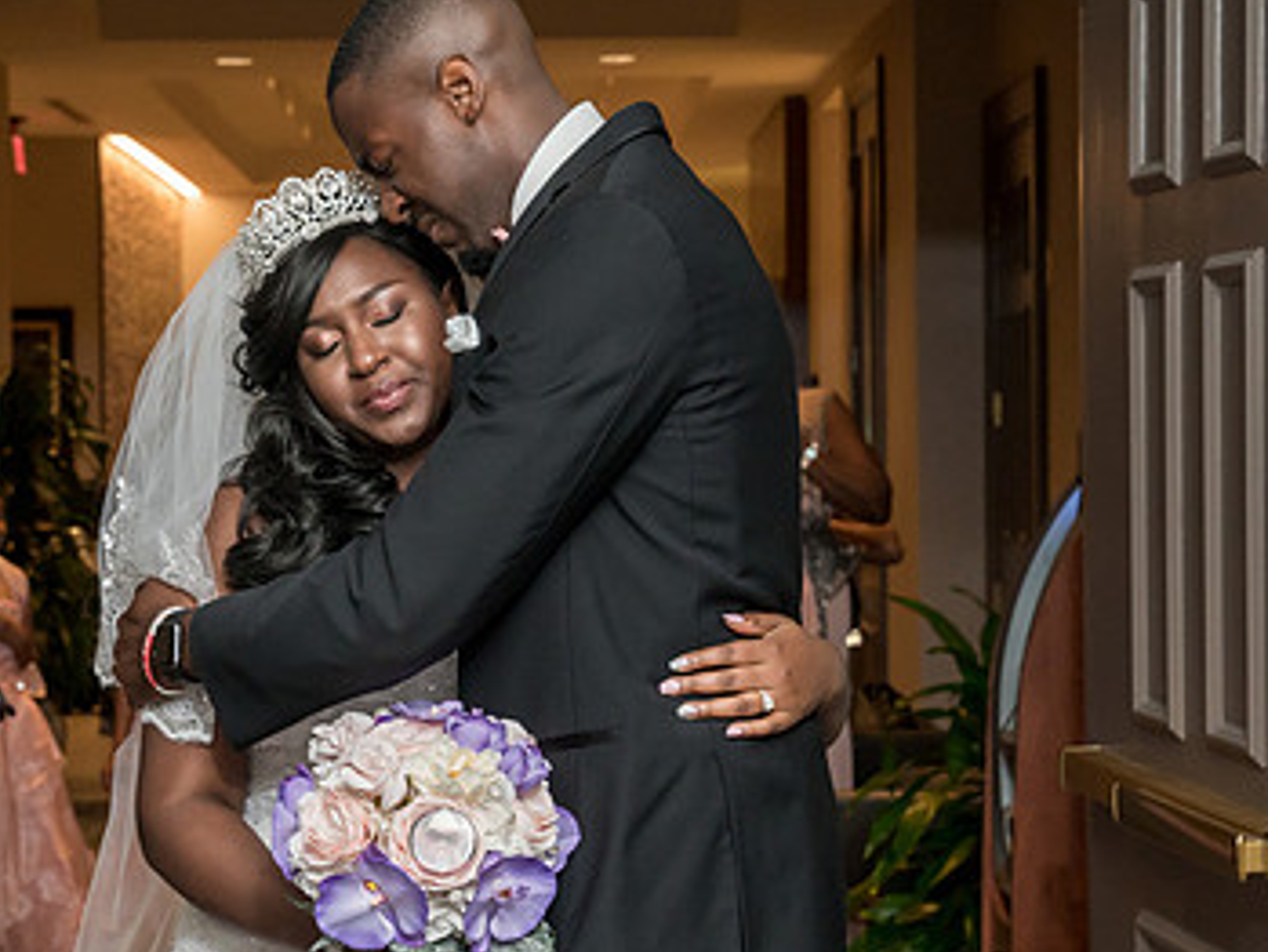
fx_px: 3701
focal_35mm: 101
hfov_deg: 19.4
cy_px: 440
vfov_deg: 14.7
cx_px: 542
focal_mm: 56
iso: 2000
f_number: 7.1
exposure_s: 1/200
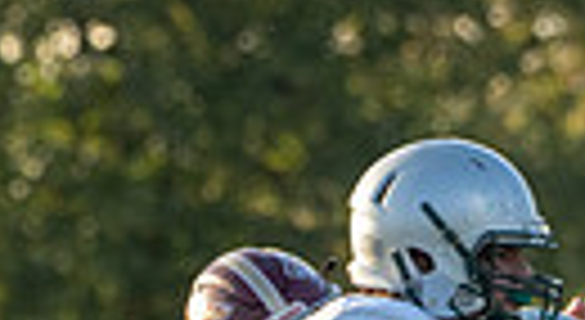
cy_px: 672
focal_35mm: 2002
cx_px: 297
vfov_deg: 0.6
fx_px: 30840
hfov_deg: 1.1
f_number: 8
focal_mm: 400
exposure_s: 1/1250
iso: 1600
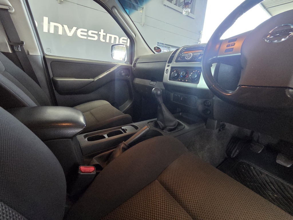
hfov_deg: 106.2
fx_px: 110
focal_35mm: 13
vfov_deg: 89.9
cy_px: 110
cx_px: 146
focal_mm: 2.2
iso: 1000
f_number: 2.2
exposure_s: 1/50
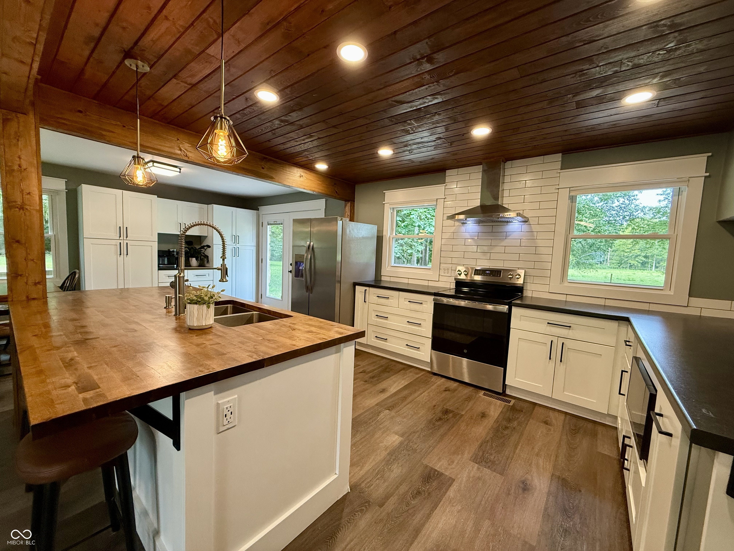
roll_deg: -2.4
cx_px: 367
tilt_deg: -4.3
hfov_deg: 102.1
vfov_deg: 85.7
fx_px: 297
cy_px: 276
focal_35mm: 14
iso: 250
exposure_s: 1/120
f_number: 2.2
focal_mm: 2.22
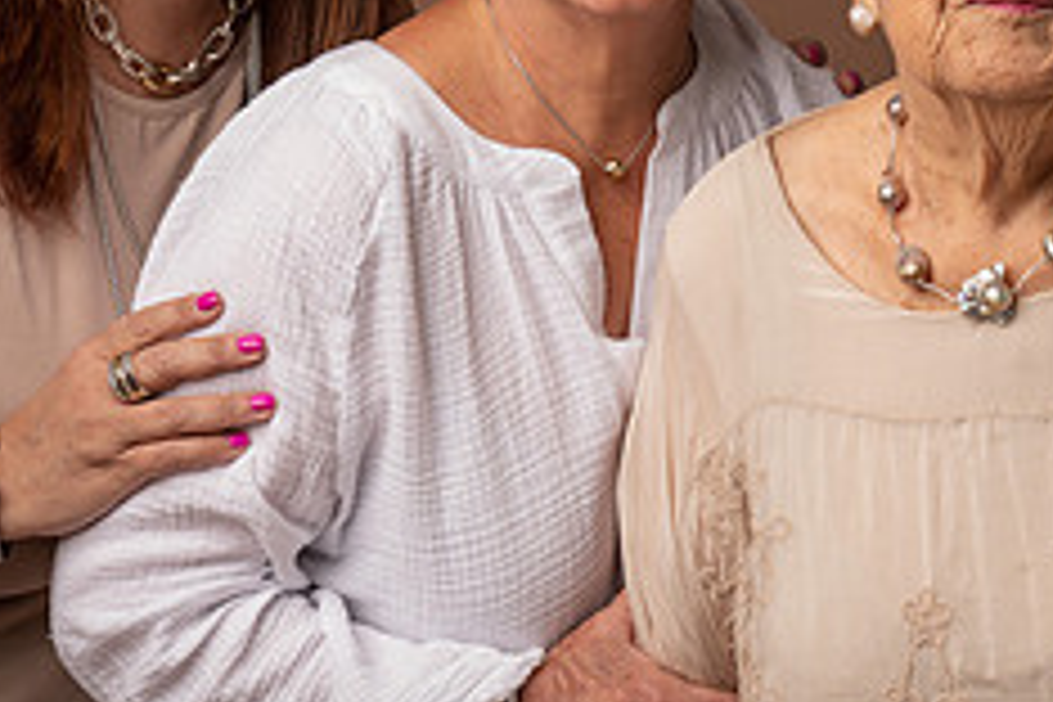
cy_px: 70
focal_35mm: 149
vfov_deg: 9.2
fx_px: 4358
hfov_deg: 13.7
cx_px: 801
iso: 64
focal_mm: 60
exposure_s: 1/160
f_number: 8
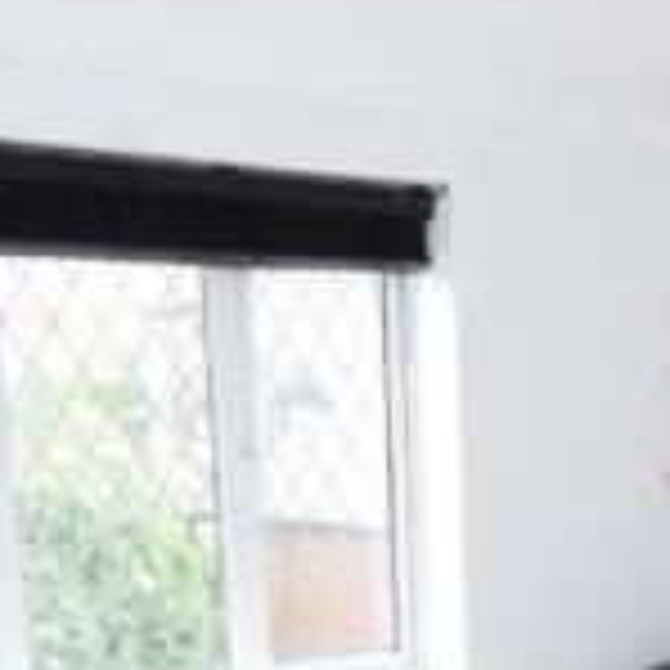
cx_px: 522
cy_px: 771
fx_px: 1467
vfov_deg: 23.8
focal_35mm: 67
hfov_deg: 25.3
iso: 400
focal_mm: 12
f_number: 5.6
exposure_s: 1/125
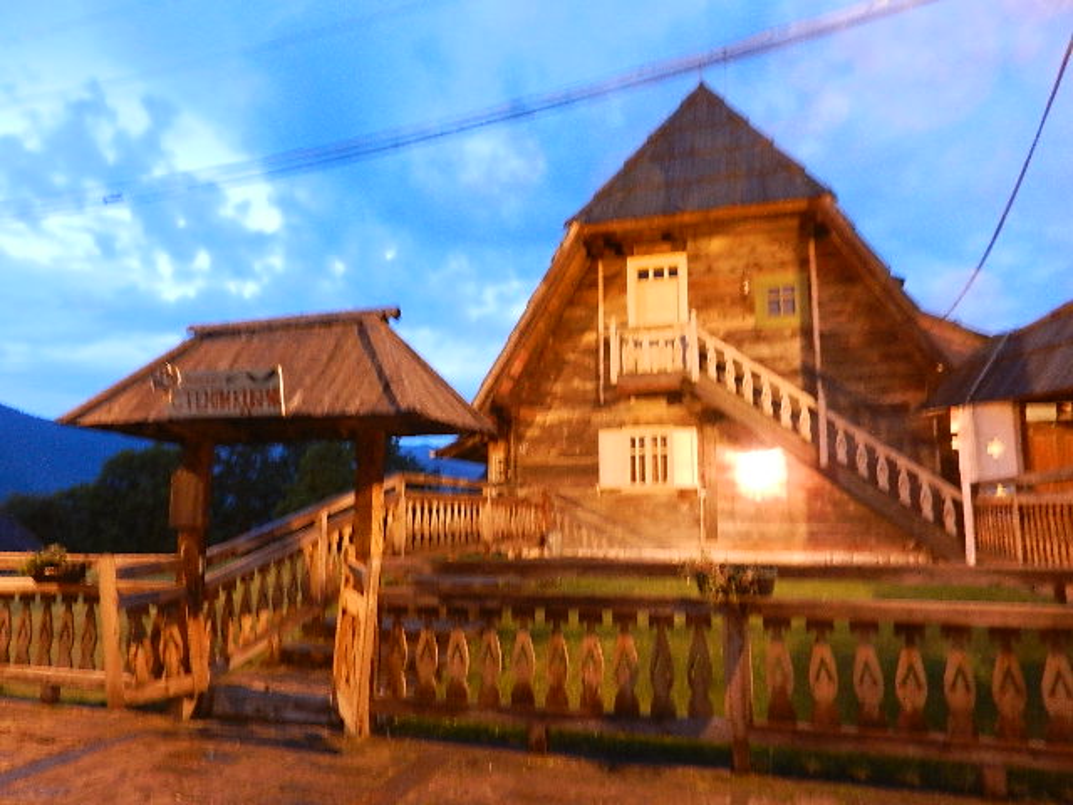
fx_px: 775
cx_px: 536
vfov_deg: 54.9
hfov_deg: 69.4
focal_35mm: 25
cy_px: 402
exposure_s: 1
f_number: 3.5
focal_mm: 4.5
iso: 640
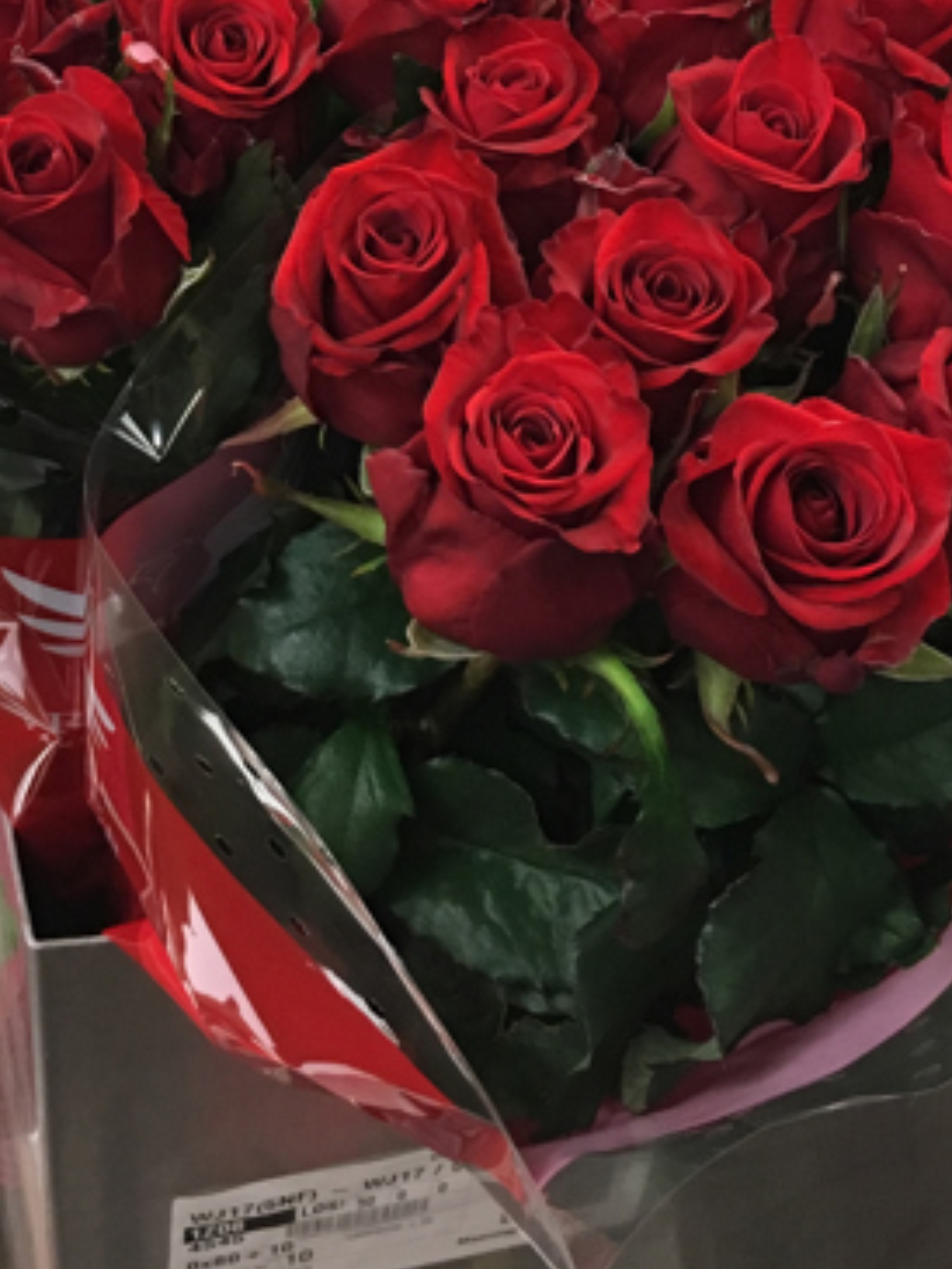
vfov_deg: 24.9
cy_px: -99
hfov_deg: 20.0
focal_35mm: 73
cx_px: 229
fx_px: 2675
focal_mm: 4.15
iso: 160
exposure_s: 1/33
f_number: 2.2
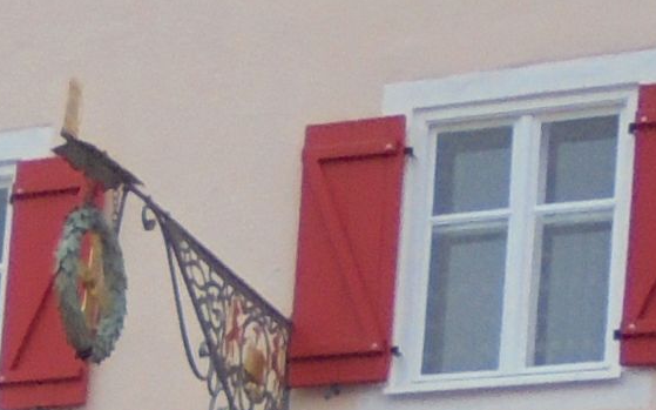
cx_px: -309
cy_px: 1339
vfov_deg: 6.5
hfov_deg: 11.2
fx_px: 3217
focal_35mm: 180
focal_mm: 4.6
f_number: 3.5
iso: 100
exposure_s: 1/320
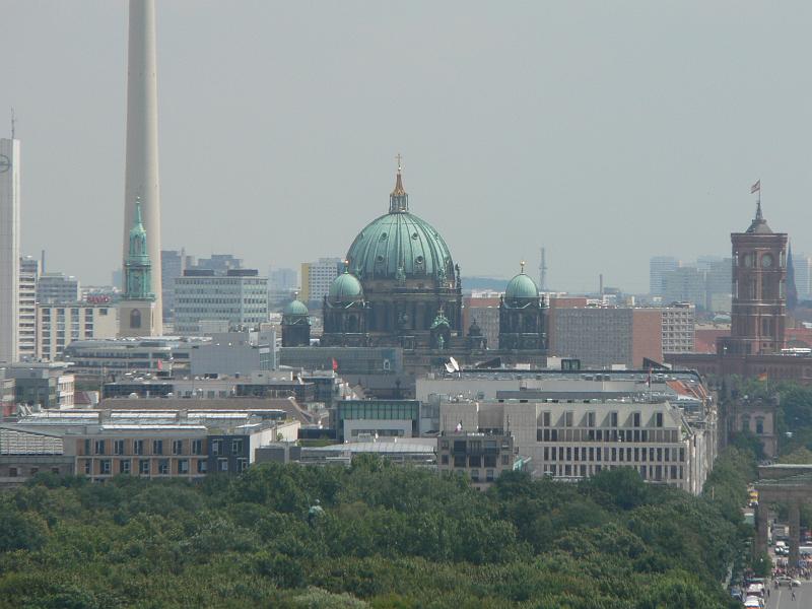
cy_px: 304
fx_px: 10134
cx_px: 406
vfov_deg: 3.4
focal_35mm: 432
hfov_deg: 4.6
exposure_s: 1/500
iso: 80
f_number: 5.6
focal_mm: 72
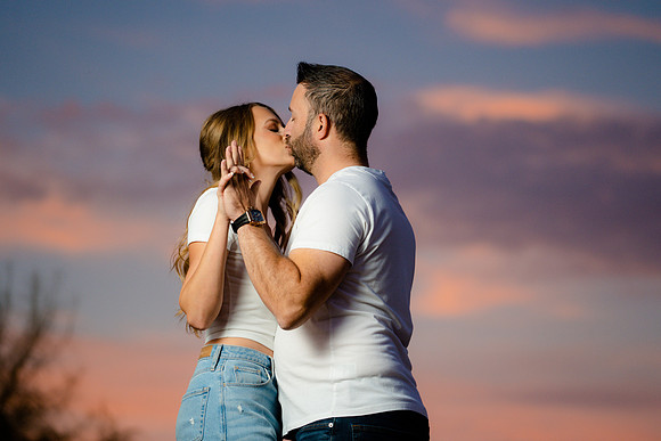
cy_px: 220
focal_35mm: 159
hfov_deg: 12.9
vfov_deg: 8.6
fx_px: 2920
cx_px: 330
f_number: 4
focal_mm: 159
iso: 400
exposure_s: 1/250
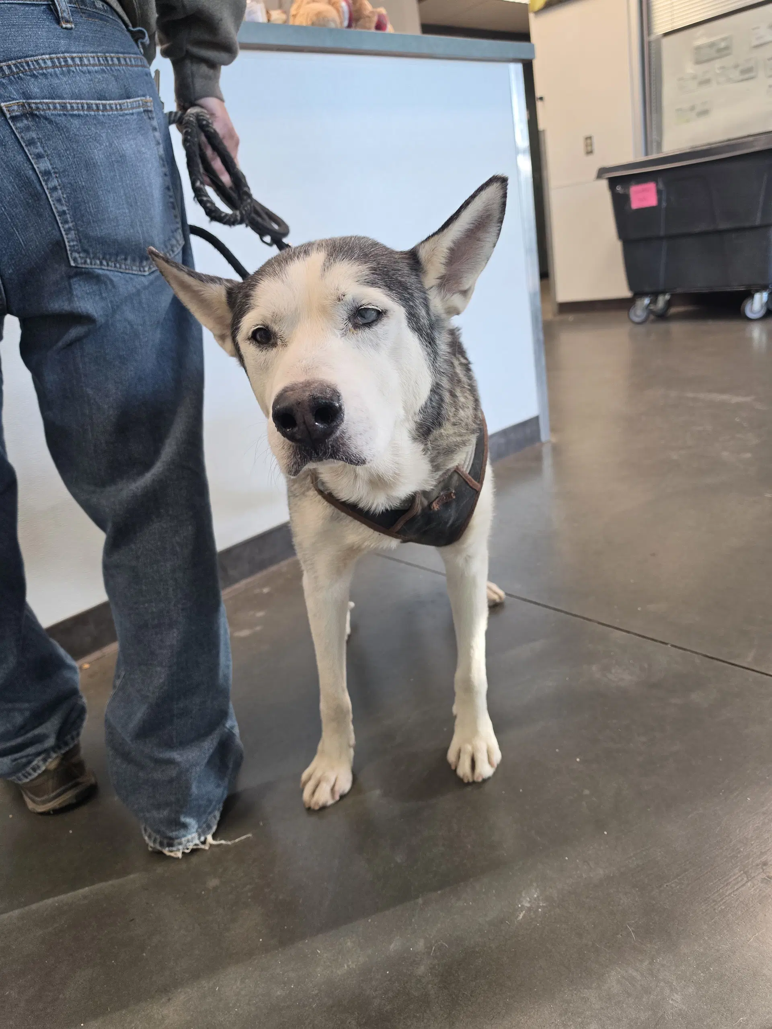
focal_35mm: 23
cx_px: 386
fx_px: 684
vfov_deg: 73.9
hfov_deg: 58.9
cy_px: 514
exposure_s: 1/120
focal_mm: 6.5
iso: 125
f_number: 1.4
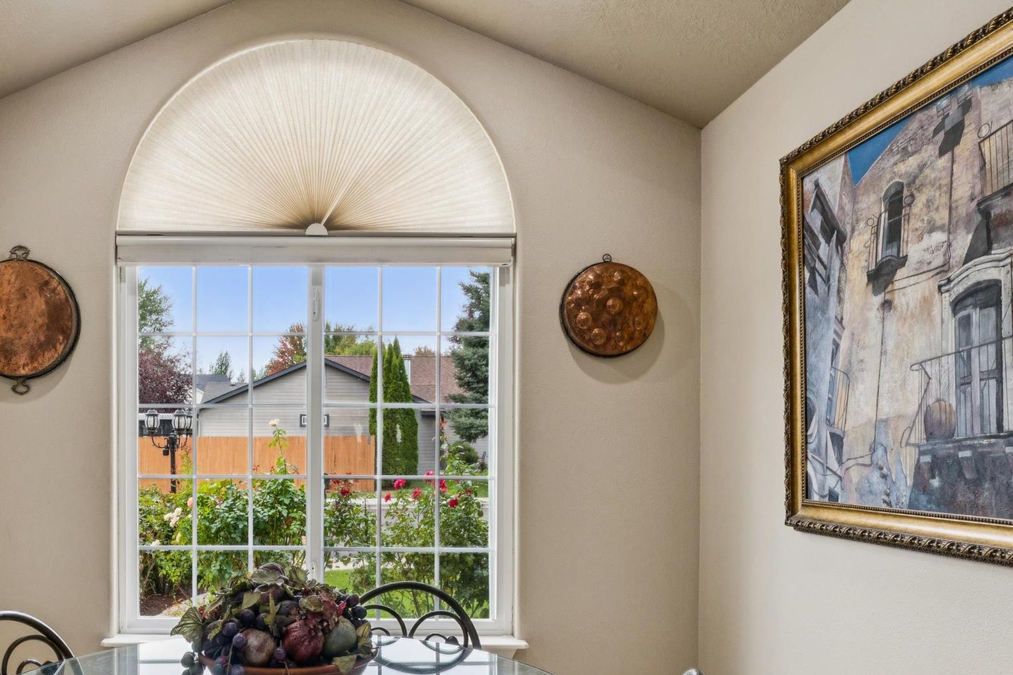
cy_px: 442
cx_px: 339
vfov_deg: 40.9
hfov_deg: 57.7
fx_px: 895
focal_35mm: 32
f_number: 13
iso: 400
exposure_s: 1/15
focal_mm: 15.9
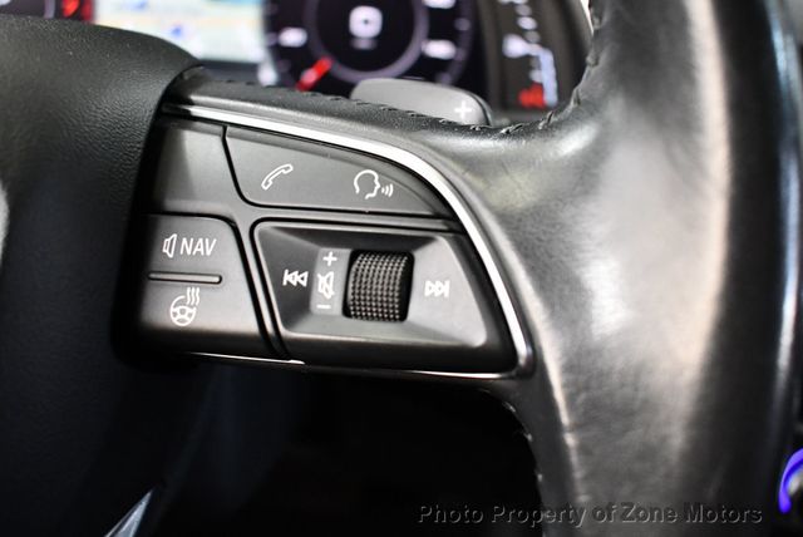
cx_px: 402
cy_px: 268
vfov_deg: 36.9
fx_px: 804
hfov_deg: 53.1
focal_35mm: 36
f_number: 3.5
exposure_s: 1/100
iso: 3200
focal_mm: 18
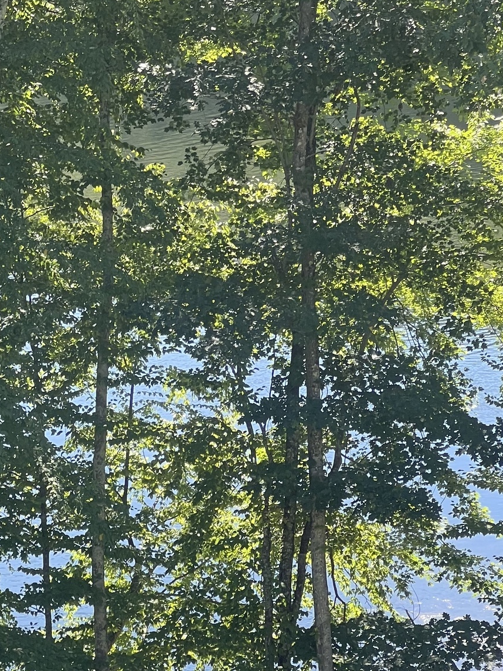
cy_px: 445
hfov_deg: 9.5
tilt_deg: -10.9
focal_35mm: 155
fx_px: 3005
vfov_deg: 12.7
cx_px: 14
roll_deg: -0.4
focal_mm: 9
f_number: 2.8
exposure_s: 1/123
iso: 32
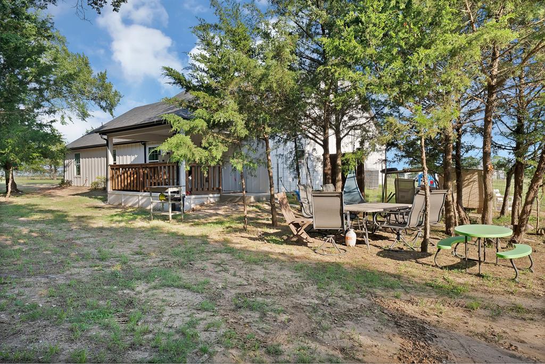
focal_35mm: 23
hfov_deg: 76.1
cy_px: 182
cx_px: 272
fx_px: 348
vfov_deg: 55.2
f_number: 9
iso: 640
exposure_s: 1/100
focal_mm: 23
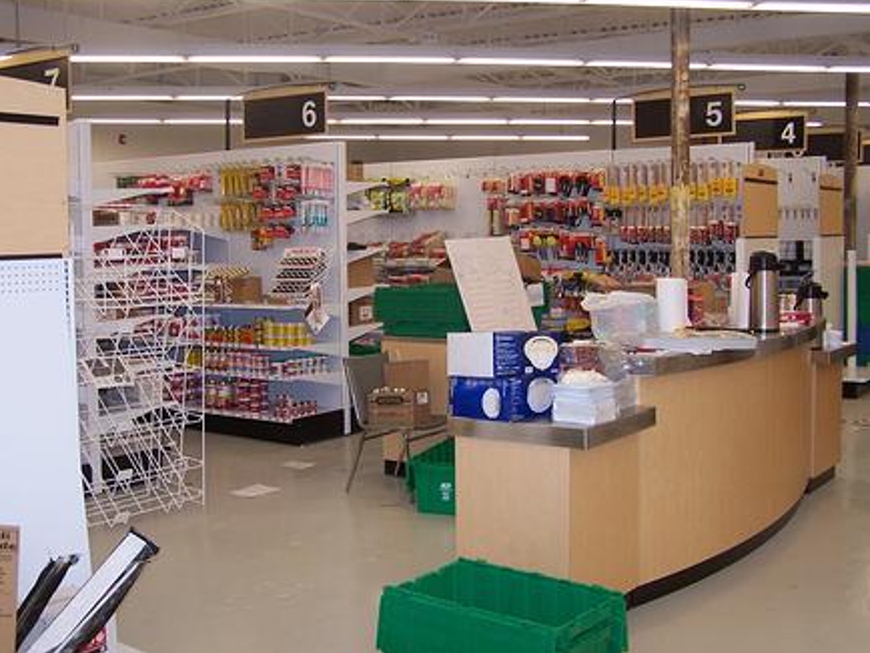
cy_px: 304
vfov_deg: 33.6
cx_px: 432
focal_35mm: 43
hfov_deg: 43.8
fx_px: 1081
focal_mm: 6.7
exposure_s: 1/60
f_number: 2.8
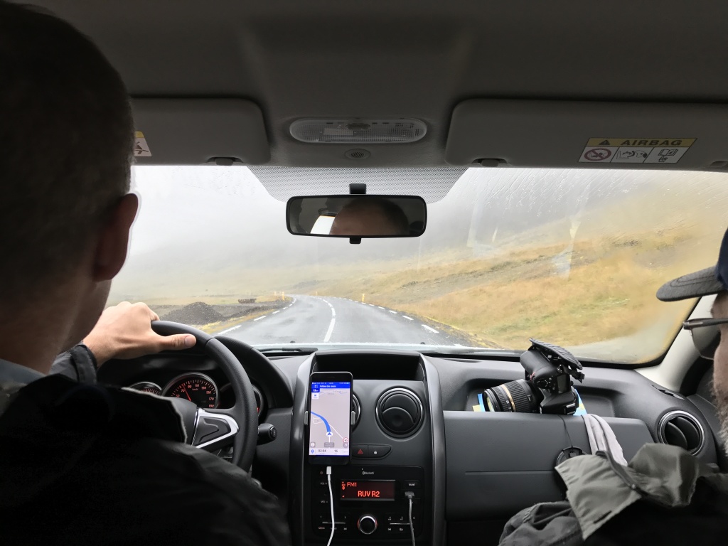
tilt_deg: +2.3
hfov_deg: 63.4
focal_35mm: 28
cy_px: 273
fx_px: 589
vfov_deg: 49.7
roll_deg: +4.4
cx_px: 364
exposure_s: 1/100
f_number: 1.8
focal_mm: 3.99
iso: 32
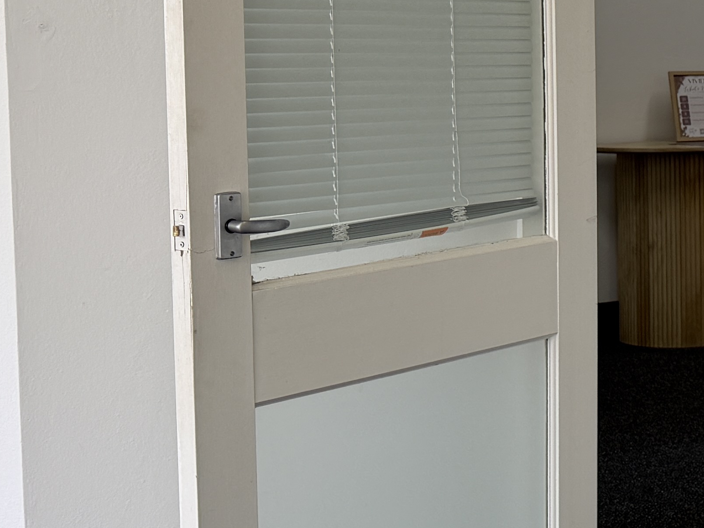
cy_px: 128
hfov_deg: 19.8
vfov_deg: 17.3
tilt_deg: -4.4
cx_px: 1073
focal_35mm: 85
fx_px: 1729
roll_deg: -0.7
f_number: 1.78
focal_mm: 6.76
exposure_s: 1/191
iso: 64
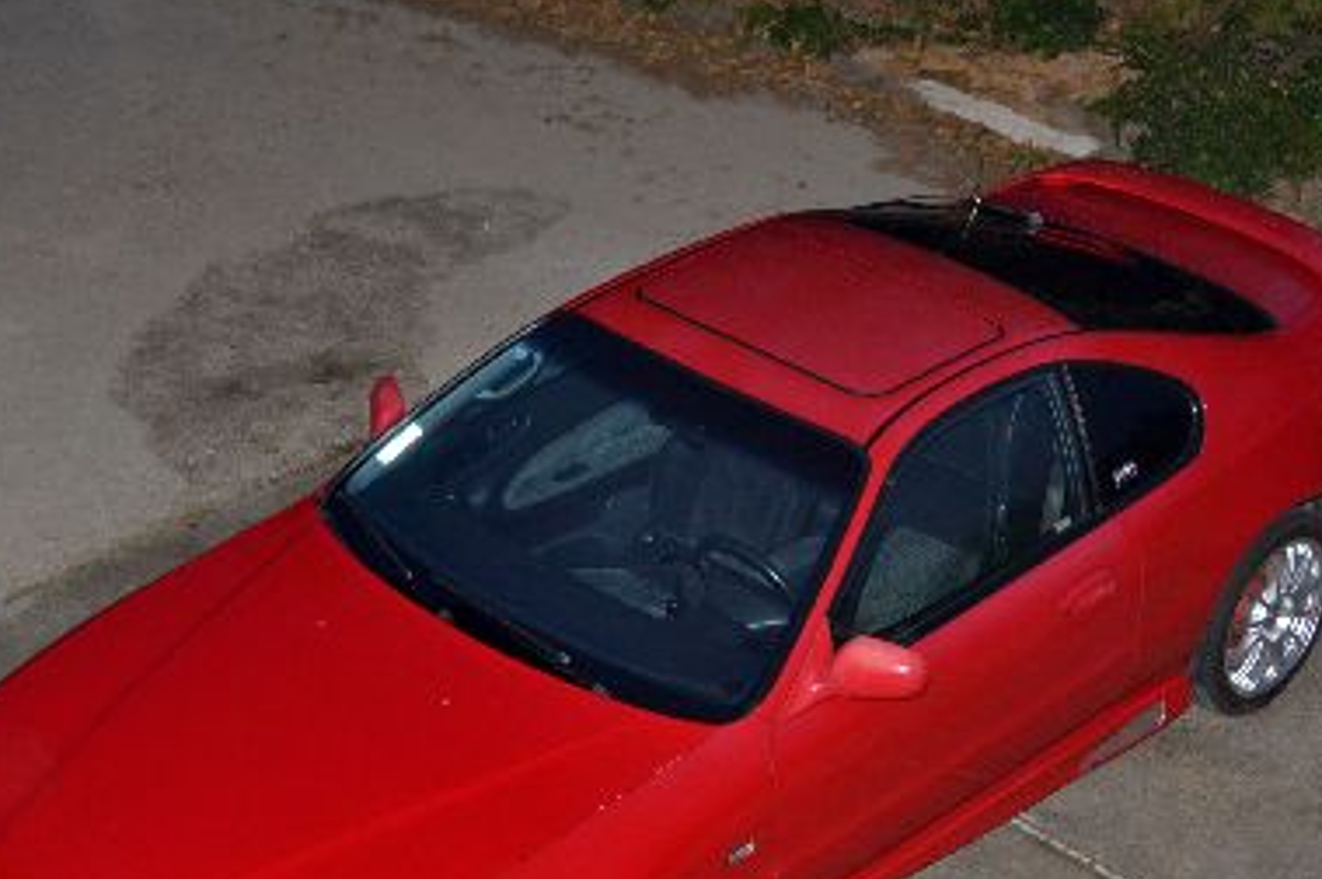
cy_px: 583
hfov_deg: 28.4
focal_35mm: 71
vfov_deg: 19.1
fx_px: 2605
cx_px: 788
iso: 800
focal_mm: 28
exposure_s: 1/60
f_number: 4.5
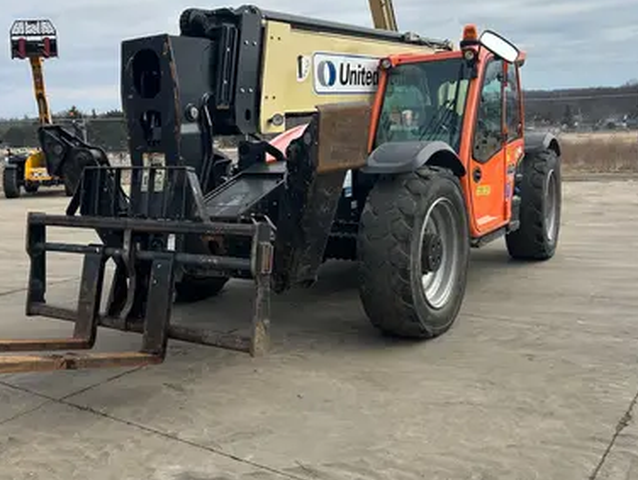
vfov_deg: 37.8
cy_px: 225
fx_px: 701
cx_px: 221
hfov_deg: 48.2
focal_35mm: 38
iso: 50
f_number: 1.5
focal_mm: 5.7
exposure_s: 1/2404
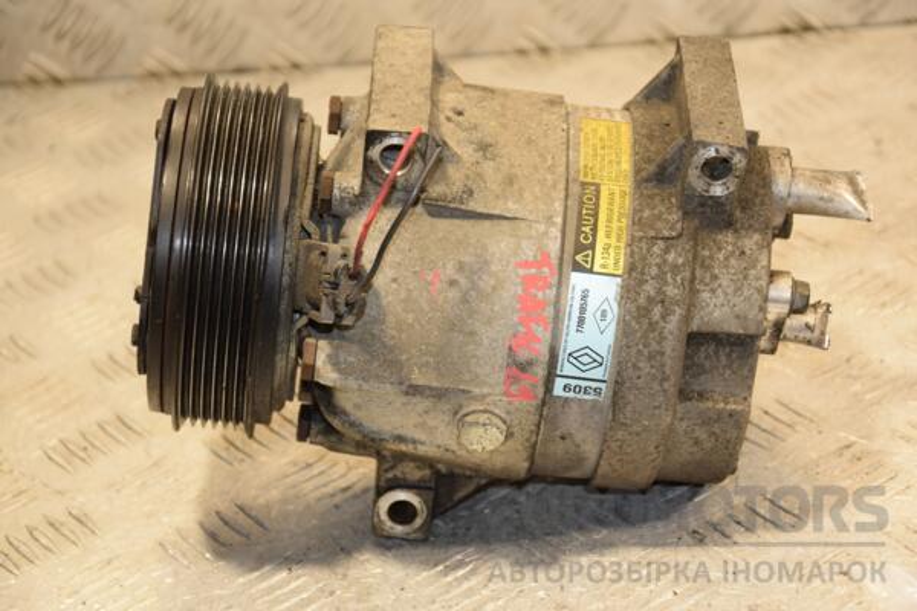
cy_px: 306
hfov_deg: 19.5
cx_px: 458
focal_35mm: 105
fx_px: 2674
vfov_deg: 13.0
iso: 800
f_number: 5.3
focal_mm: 70
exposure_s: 1/125
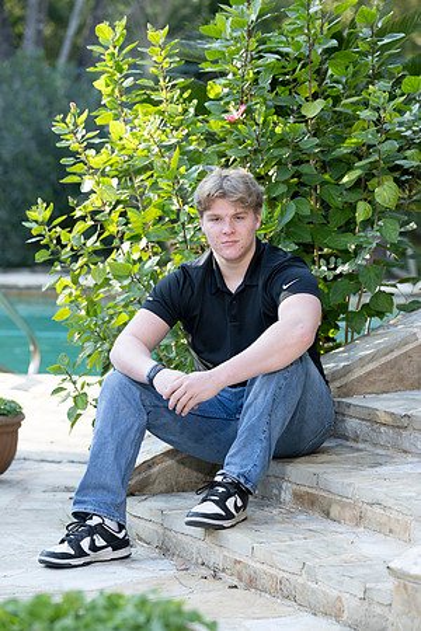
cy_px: 316
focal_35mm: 125
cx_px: 210
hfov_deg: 11.0
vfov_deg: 16.4
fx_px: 2193
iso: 400
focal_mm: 125
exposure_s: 1/160
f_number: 5
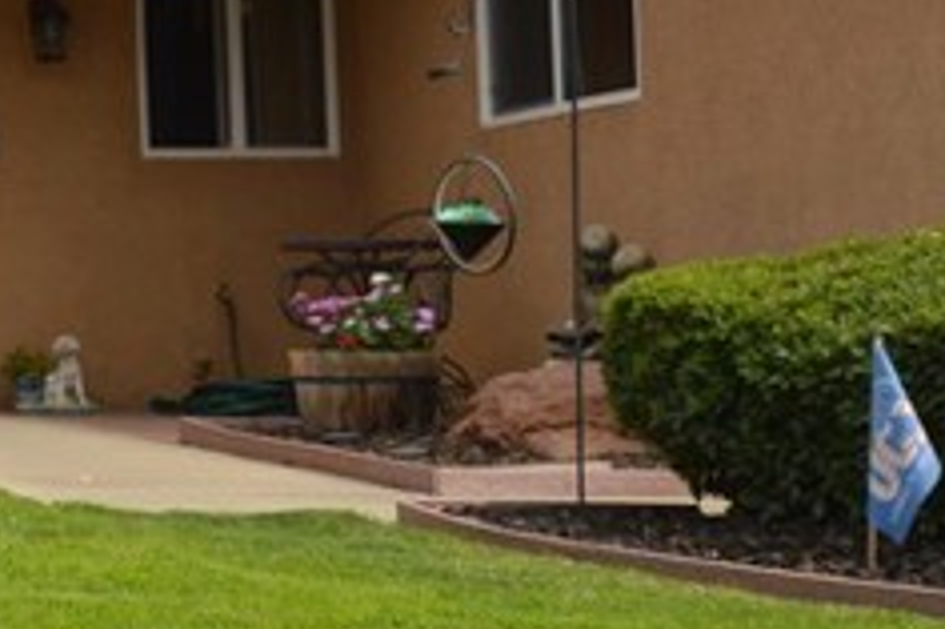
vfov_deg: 10.4
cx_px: -881
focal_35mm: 130
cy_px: -80
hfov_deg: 13.7
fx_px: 3410
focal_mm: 20
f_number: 9
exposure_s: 1/200
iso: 100
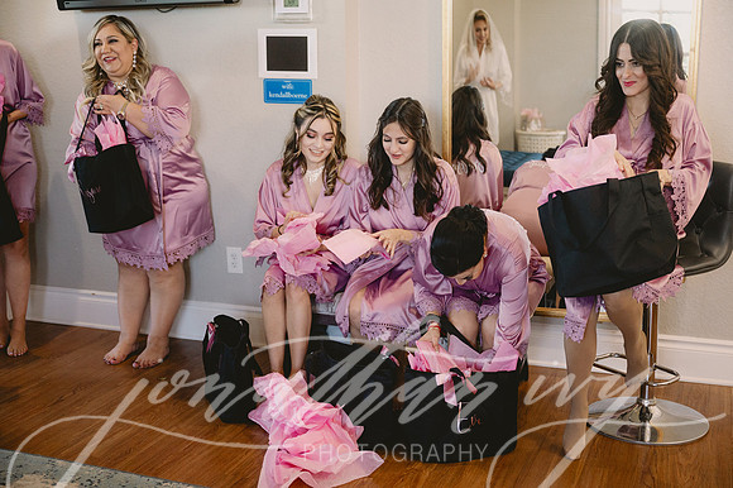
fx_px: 895
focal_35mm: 44
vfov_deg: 30.5
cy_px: 244
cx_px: 366
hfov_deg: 44.5
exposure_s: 1/400
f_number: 2.8
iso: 2000
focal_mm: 44
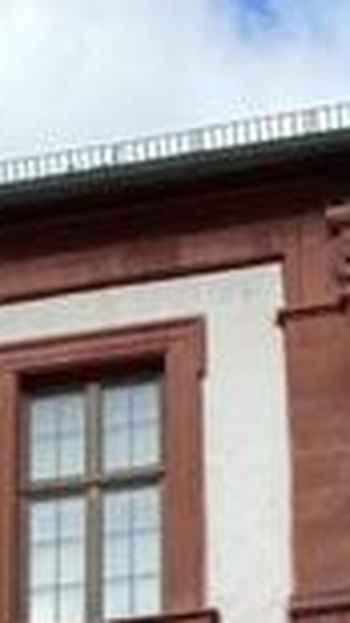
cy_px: 1174
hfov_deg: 8.1
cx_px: -189
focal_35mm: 146
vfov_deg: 13.1
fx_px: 2413
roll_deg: -2.9
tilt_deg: +19.7
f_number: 1.8
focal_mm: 4.25
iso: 32
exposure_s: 1/827
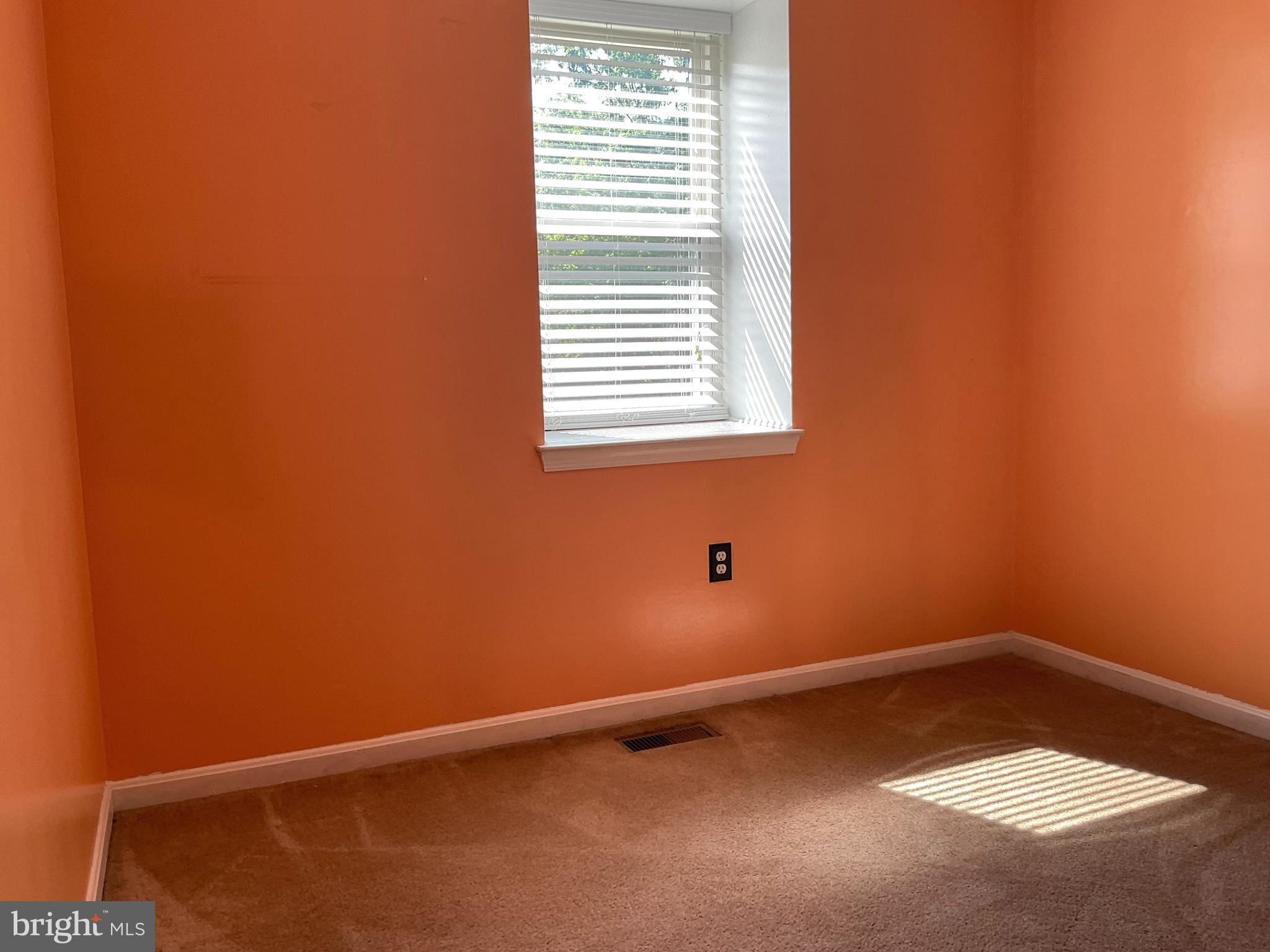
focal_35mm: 29
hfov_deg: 61.7
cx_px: 635
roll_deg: +0.6
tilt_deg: -6.5
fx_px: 1064
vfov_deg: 48.2
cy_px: 476
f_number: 1.8
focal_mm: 3
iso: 25
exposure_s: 1/120
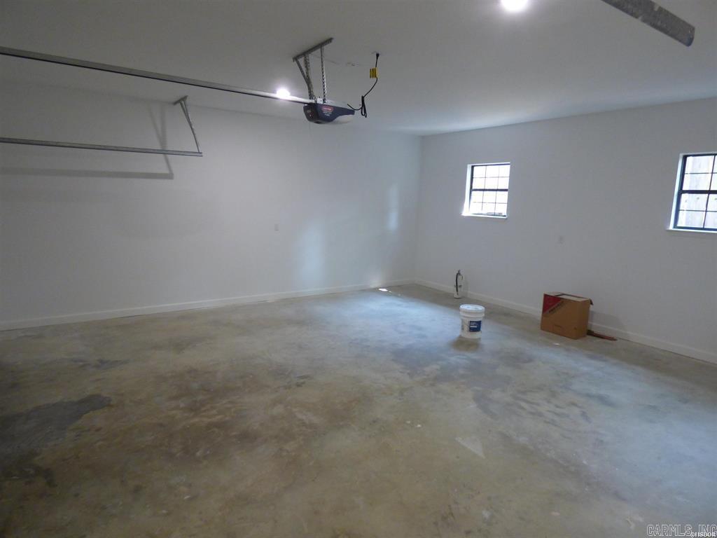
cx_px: 358
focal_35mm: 20
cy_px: 269
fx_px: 414
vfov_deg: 66.0
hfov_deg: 81.7
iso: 400
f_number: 2.8
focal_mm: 3.58
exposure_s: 1/40
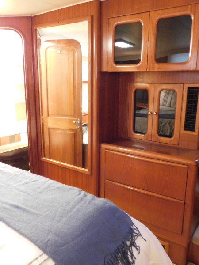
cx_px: 100
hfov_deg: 46.8
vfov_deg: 60.0
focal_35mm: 30
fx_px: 230
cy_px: 132
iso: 800
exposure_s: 1/8
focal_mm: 5.3
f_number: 3.2
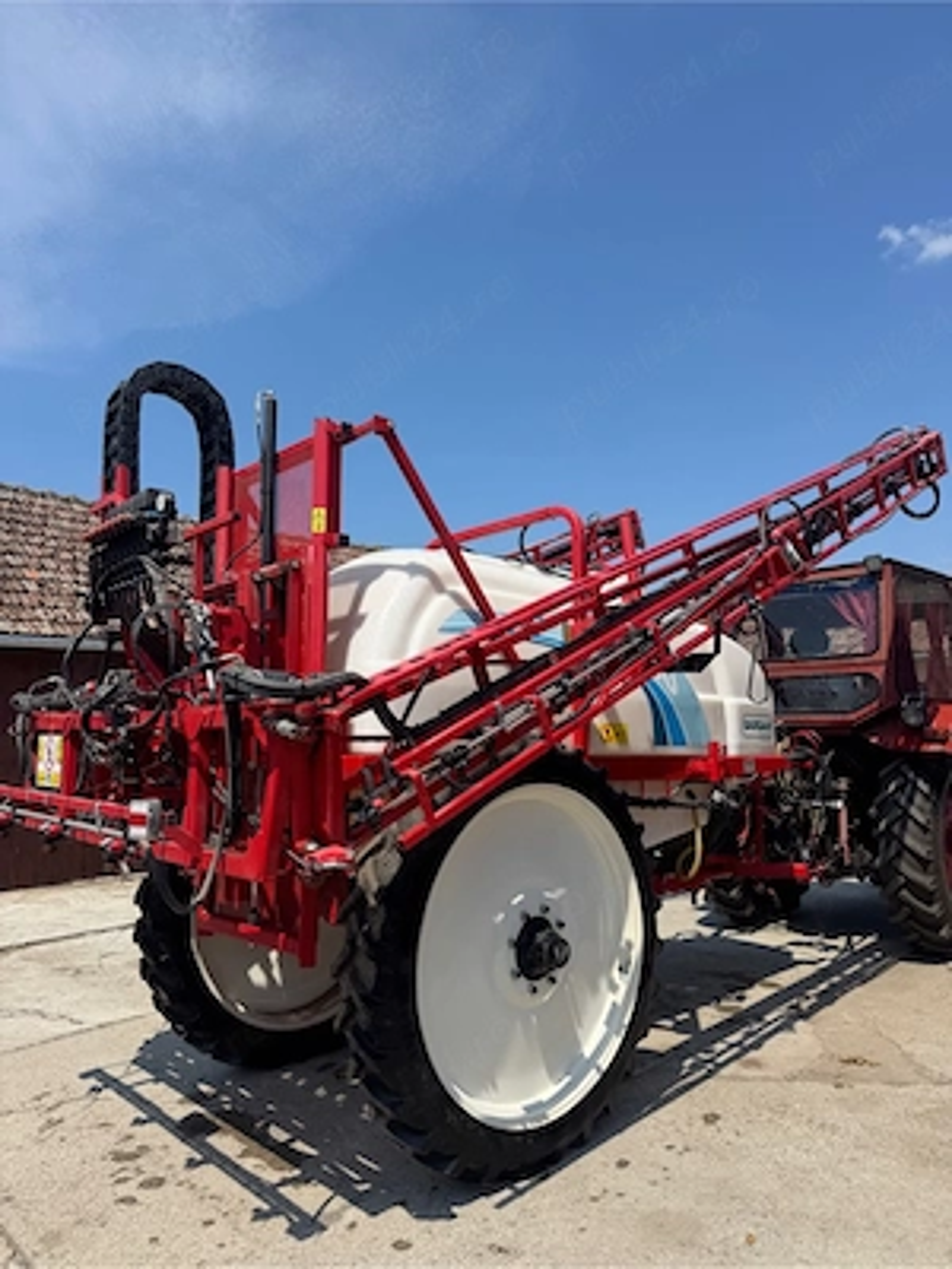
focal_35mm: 24
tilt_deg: +5.7
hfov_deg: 56.8
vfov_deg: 71.6
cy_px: 634
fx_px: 880
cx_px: 476
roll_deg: +1.0
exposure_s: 1/4950
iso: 80
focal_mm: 6.76
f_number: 1.78
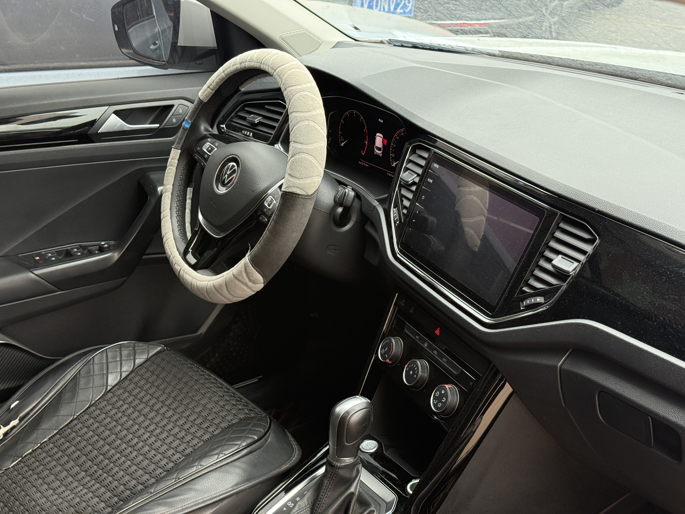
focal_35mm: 48
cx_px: 342
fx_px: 950
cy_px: 257
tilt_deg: -22.0
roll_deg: +1.1
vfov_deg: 30.3
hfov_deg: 39.7
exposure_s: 1/210
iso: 125
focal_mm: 6.76
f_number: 1.78
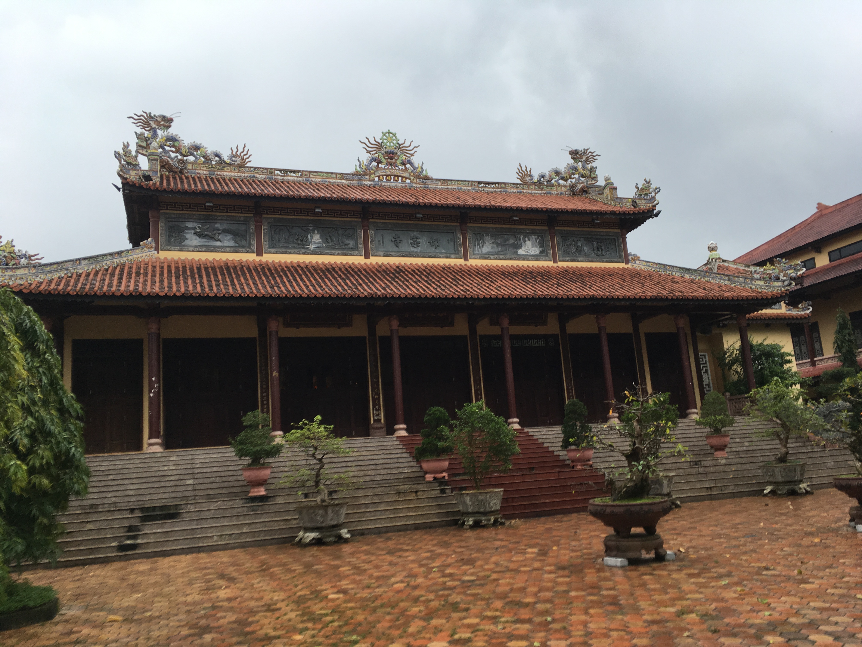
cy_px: 324
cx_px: 431
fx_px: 722
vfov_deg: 48.2
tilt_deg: +12.5
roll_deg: +3.9
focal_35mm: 29
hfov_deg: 61.7
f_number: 2.2
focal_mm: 4.15
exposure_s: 1/50
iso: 25
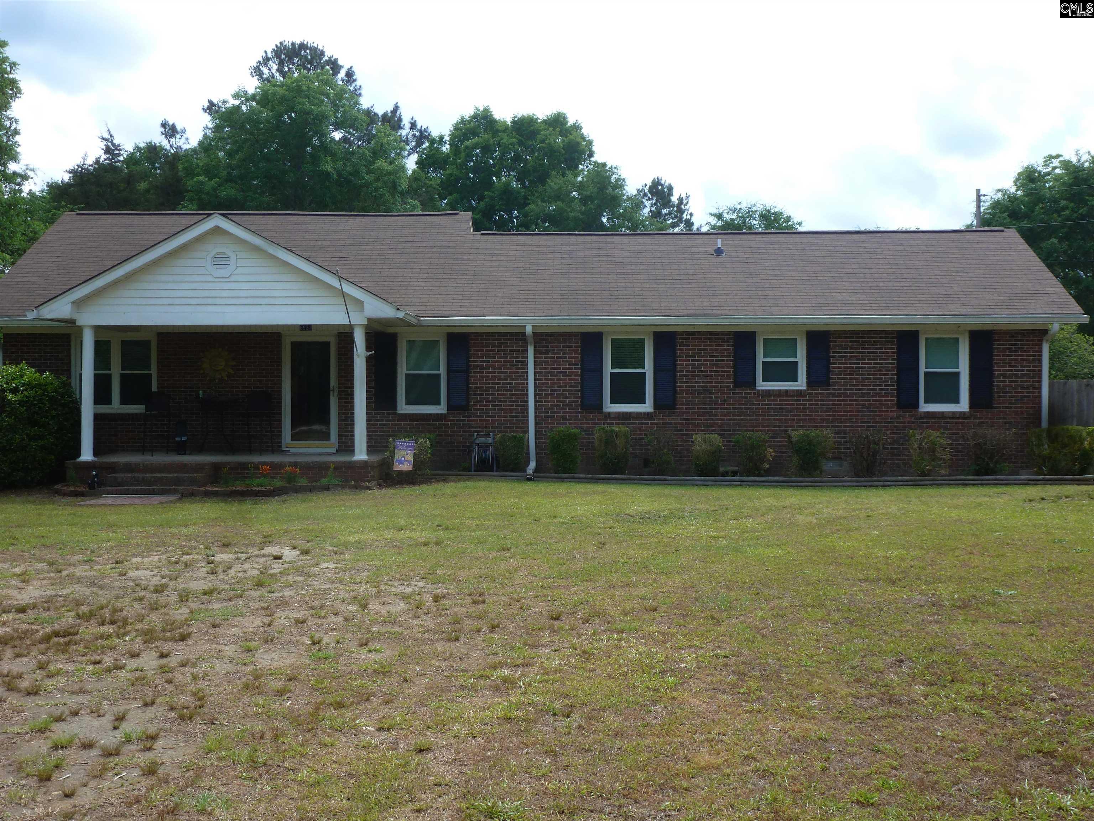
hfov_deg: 49.0
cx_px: 547
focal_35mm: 38
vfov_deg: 37.7
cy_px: 410
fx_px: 1201
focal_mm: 6.8
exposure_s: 1/400
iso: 100
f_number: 3.8
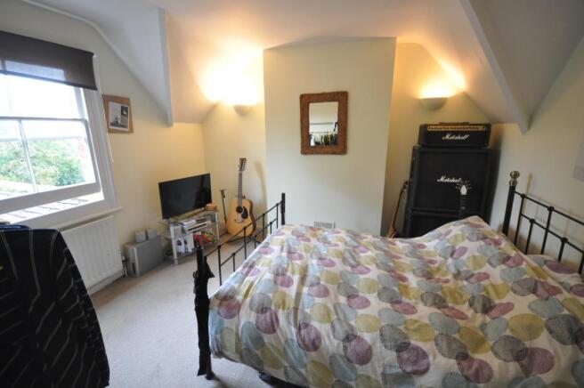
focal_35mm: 15
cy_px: 194
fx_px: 243
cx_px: 292
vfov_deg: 77.2
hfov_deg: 100.4
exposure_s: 1/20
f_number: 4
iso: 800
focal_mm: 10
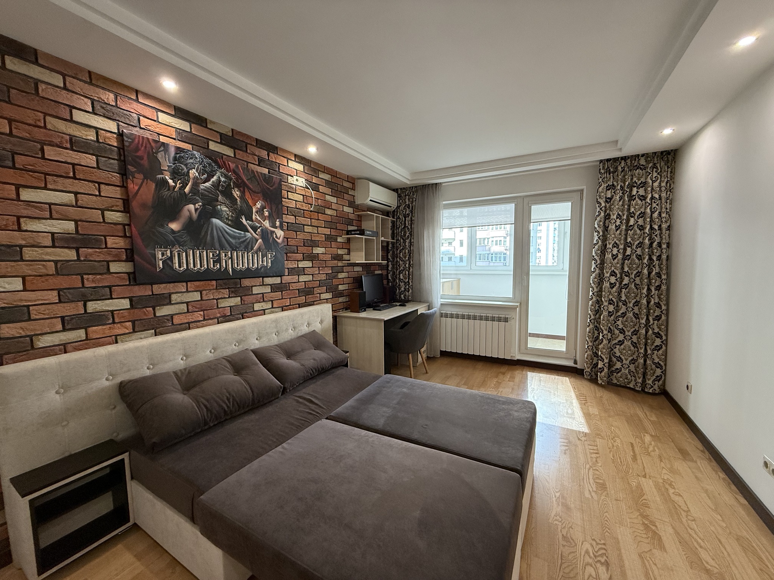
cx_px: 387
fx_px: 313
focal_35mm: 14
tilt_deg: -4.7
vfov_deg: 85.7
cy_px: 290
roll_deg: +0.6
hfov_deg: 102.1
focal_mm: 2.22
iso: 160
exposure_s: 1/99
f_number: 2.2
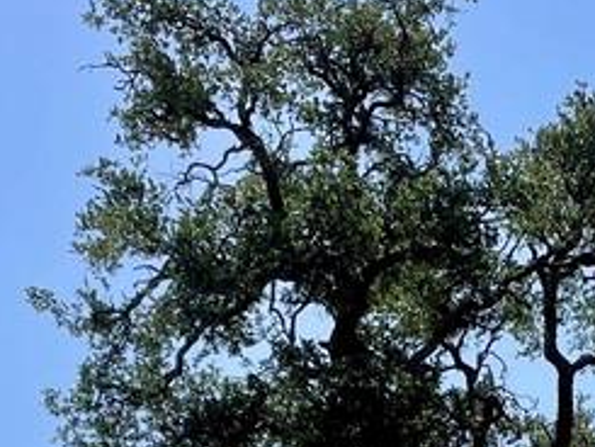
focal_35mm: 102
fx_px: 1754
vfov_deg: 13.6
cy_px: 695
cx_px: 461
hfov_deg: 19.1
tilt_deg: +8.5
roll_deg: +1.2
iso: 32
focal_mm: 4.2
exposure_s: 1/4000
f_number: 1.6
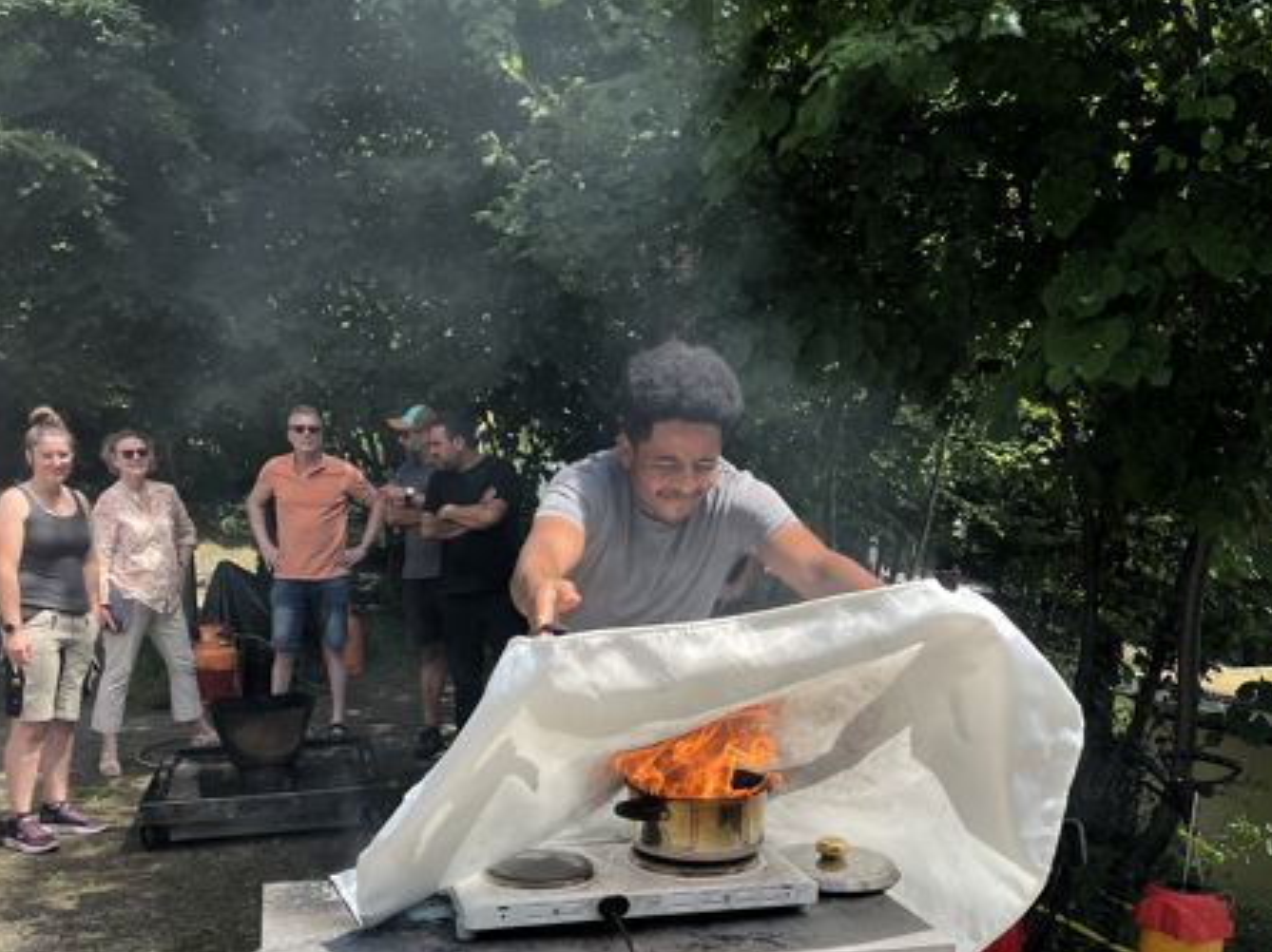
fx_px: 1285
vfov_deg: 39.9
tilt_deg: -8.0
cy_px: 670
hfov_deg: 52.7
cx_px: 633
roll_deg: -1.9
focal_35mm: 35
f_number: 1.6
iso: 50
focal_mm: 5.1
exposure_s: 1/2463
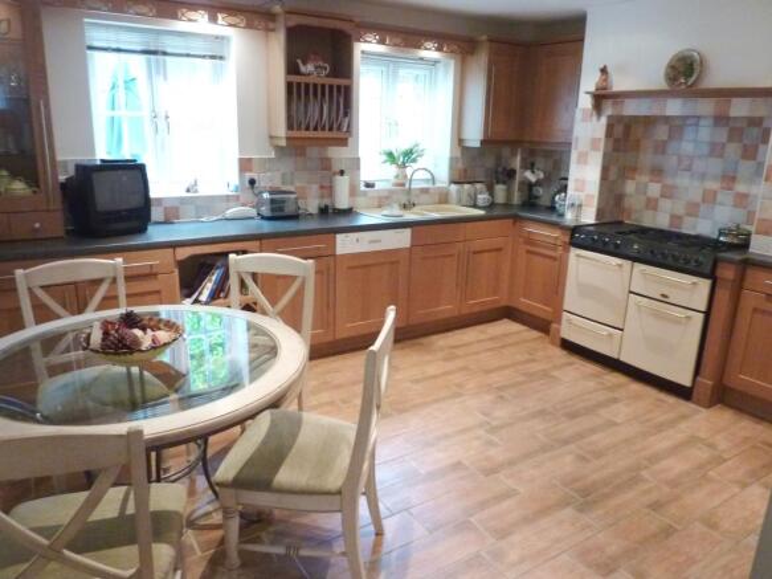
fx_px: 557
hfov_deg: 69.4
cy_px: 290
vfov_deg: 54.9
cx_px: 386
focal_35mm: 25
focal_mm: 4.1
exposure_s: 1/20
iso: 400
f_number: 3.3
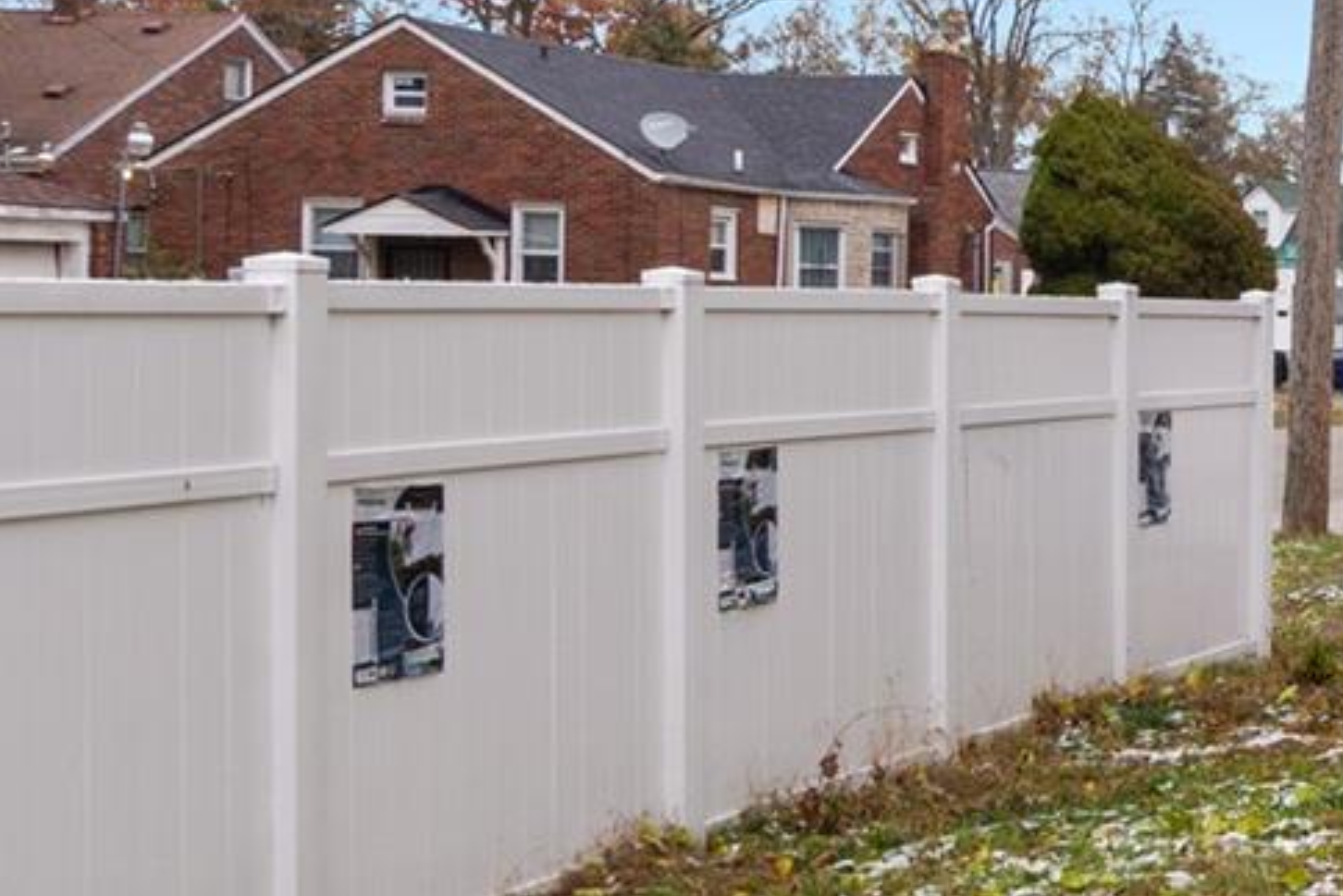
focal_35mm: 127
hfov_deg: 14.5
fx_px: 4739
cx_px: 2259
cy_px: 264
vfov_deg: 10.8
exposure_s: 1/160
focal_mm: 30
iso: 400
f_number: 9
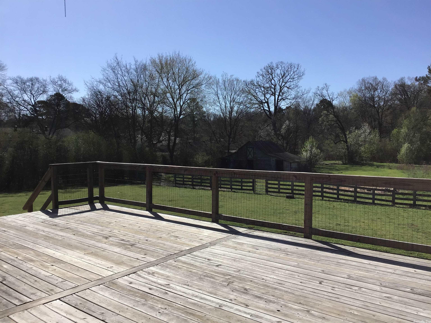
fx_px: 386
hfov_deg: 58.4
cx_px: 216
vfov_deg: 45.4
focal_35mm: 31
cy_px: 162
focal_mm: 3.3
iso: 25
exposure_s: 1/2262
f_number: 2.4
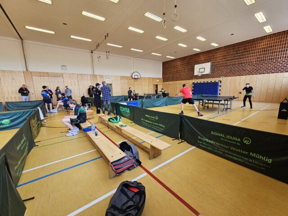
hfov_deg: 106.2
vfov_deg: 89.9
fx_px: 108
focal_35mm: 13
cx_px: 144
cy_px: 108
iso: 200
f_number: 2.2
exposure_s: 1/190
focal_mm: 2.2
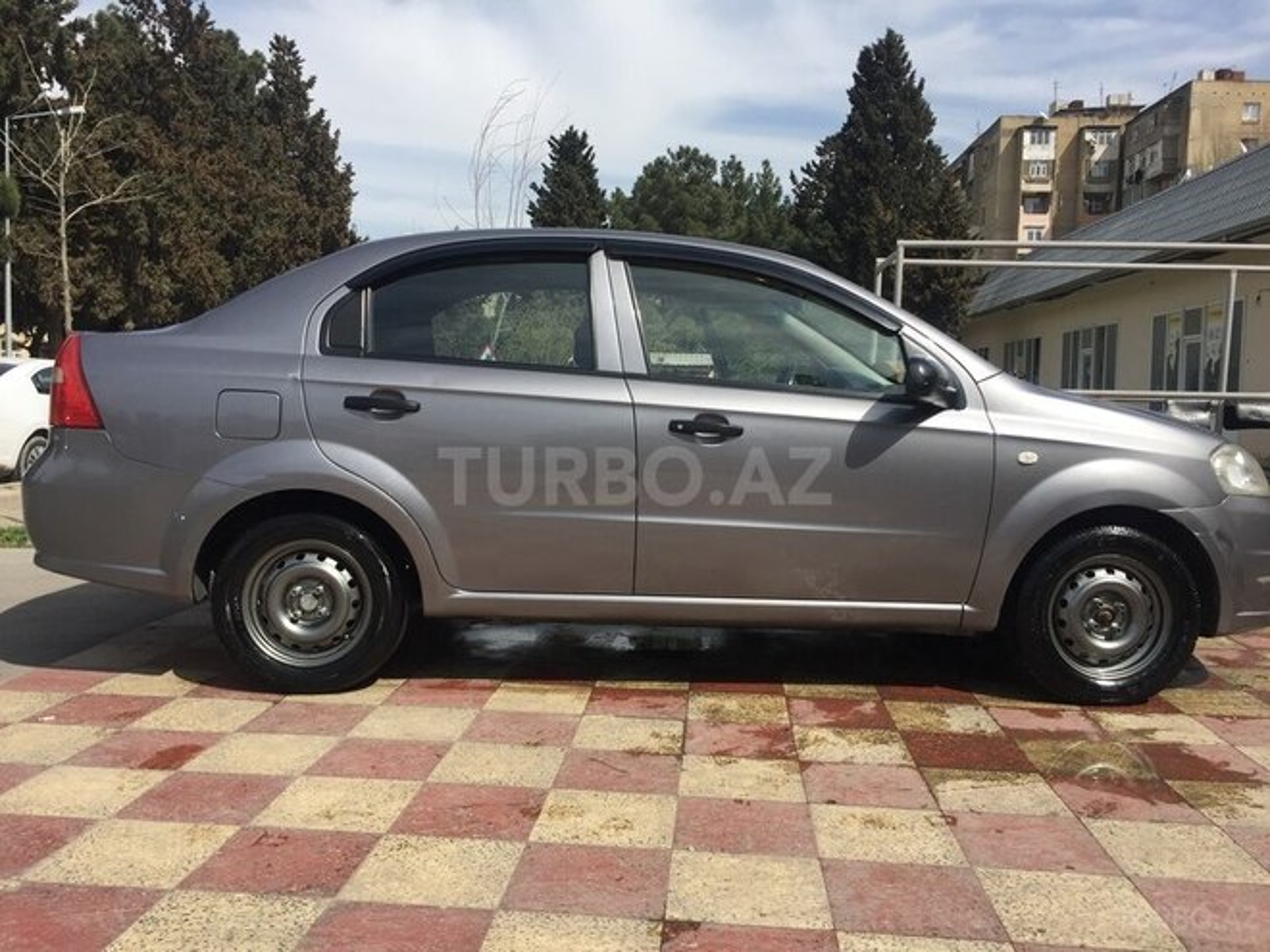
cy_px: 476
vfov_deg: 48.2
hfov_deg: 61.7
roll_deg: -2.1
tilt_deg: -4.9
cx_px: 635
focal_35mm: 29
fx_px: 1064
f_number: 2.2
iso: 32
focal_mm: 4.15
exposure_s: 1/2825
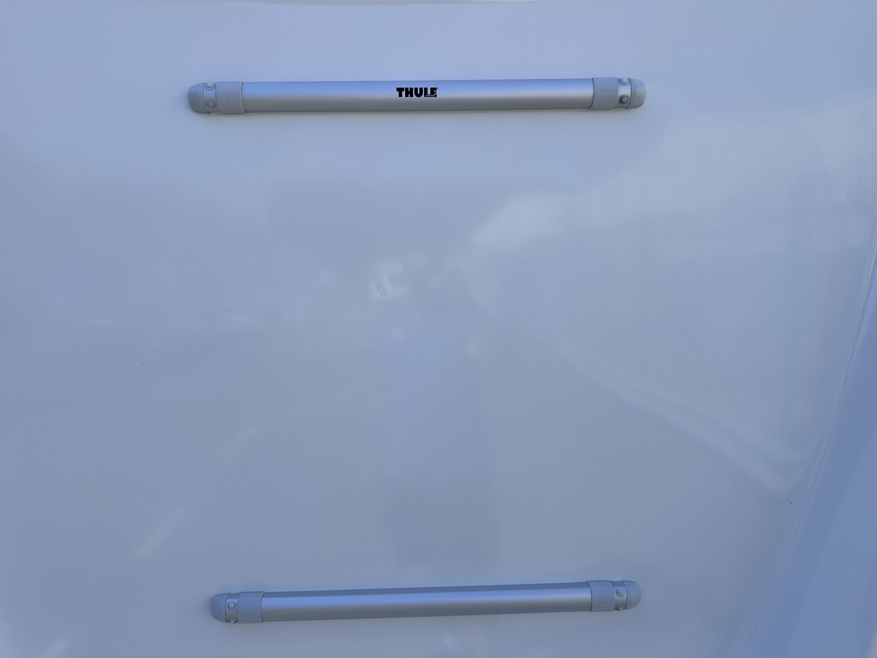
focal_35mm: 24
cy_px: 329
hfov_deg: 71.6
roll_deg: +0.0
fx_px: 608
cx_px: 438
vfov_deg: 56.8
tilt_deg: -4.1
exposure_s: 1/3861
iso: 80
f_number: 1.78
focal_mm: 6.86
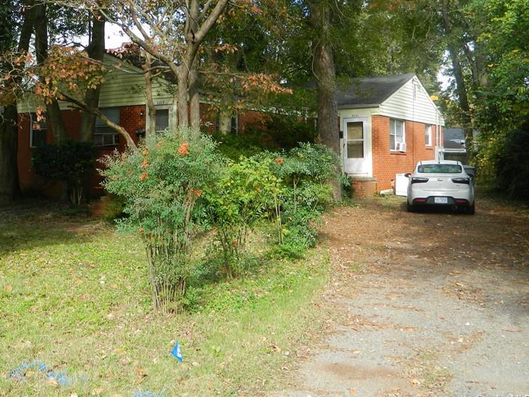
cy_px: 124
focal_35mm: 44
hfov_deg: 42.5
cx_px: 184
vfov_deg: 32.5
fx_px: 673
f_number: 3.2
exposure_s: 1/160
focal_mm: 5.6
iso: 80
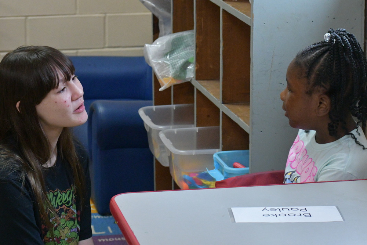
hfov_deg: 14.7
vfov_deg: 9.8
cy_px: 122
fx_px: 1427
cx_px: 184
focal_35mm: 140
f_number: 7.1
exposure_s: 1/200
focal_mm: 70
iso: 6400
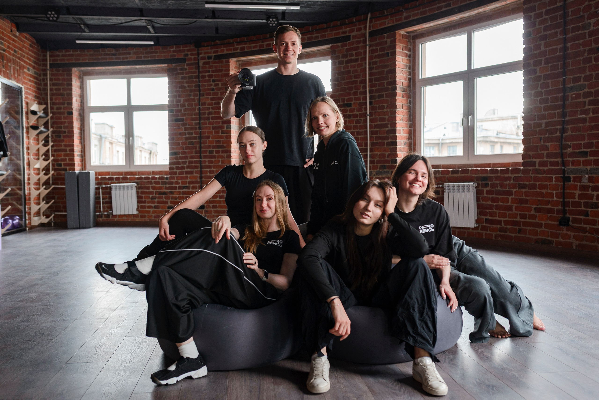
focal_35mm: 35
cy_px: 200
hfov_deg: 54.4
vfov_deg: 37.9
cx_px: 300
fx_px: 583
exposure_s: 1/200
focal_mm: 35
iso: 500
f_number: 3.5
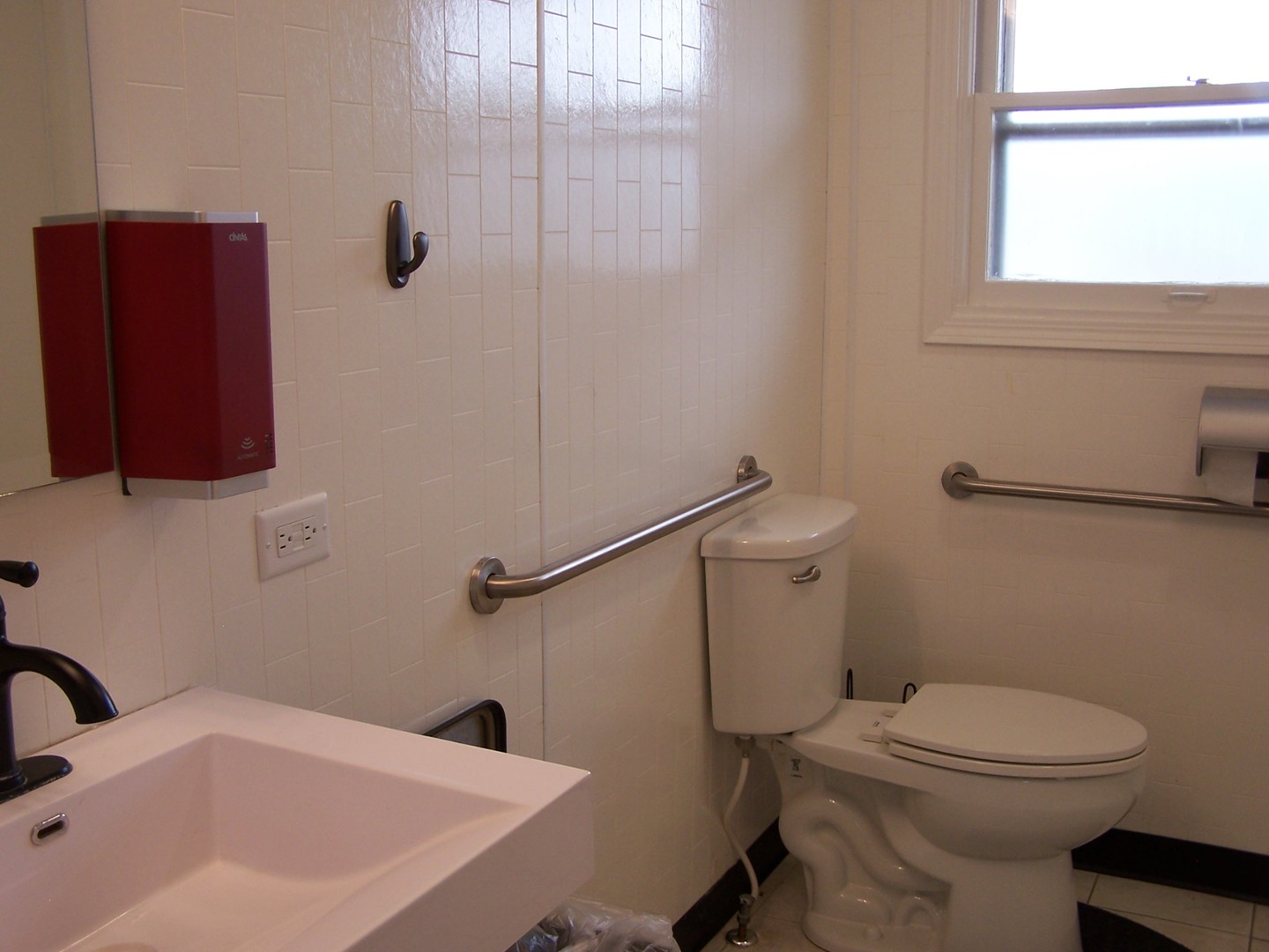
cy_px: 476
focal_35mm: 38
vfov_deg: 37.7
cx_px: 634
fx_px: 1393
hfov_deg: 49.0
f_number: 2.8
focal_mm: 6.3
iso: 80
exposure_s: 1/60
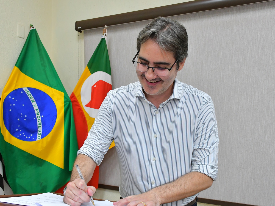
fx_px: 326
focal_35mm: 41
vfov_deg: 35.1
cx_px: 142
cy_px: 104
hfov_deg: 45.8
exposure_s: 1/80
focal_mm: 22
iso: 2000
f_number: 7.1
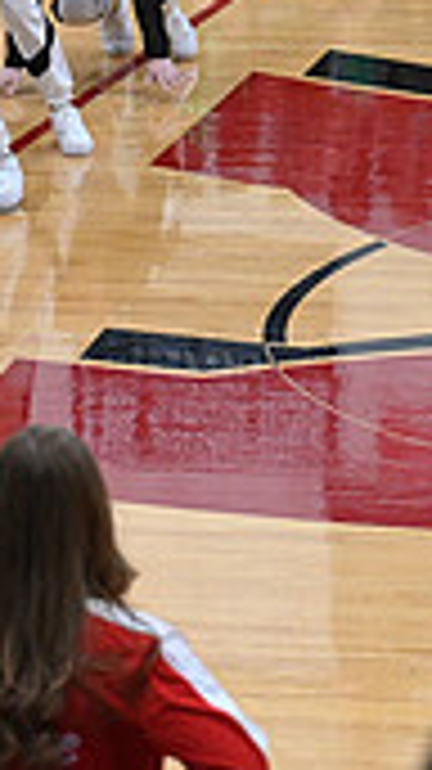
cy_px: -25
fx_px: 7240
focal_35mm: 355
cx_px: 1296
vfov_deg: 6.1
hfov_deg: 3.3
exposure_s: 1/320
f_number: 4
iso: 4000
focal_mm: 100
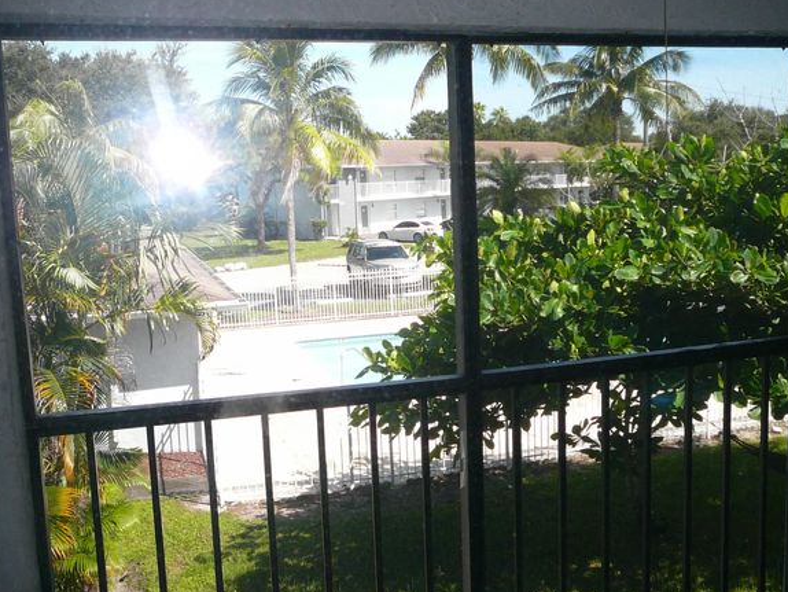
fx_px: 888
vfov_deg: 36.8
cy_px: 291
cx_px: 430
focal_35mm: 39
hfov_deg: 47.8
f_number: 2.8
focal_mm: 5.2
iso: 80
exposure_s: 1/250
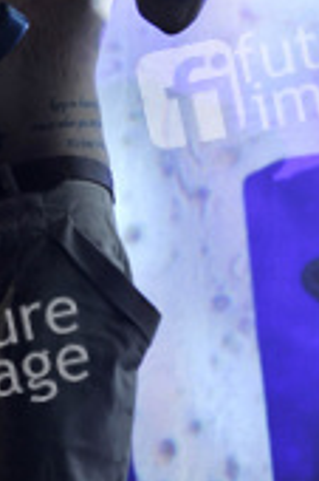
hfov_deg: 6.8
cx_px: 25
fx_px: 2690
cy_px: -59
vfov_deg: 10.1
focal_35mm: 202
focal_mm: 86
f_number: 2.8
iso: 1250
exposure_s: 1/160
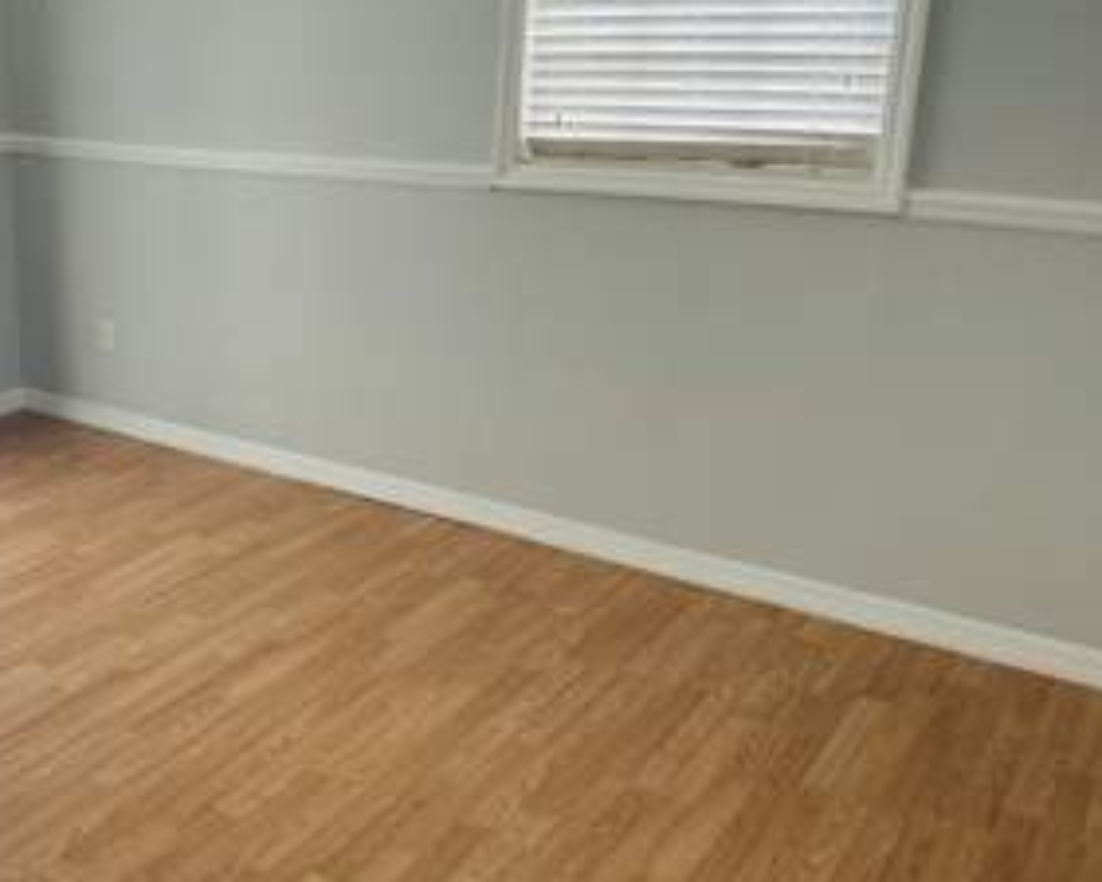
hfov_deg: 43.0
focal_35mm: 40
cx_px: 176
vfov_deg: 37.3
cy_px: 370
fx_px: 1305
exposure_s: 1/121
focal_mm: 6.86
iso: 125
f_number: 1.78
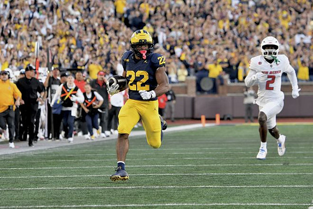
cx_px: 156
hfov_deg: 7.8
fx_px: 2296
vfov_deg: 5.2
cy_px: 104
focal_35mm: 264
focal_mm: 220
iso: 3200
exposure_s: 1/1000
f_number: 5.3
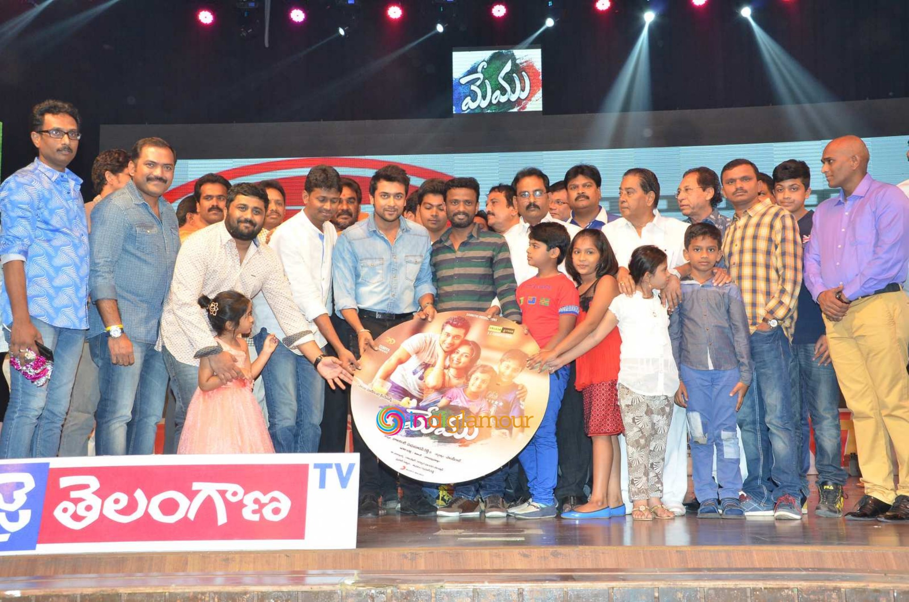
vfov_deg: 29.7
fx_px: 1134
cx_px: 454
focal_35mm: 45
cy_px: 301
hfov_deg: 43.7
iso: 1600
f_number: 7.1
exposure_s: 1/125
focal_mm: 30
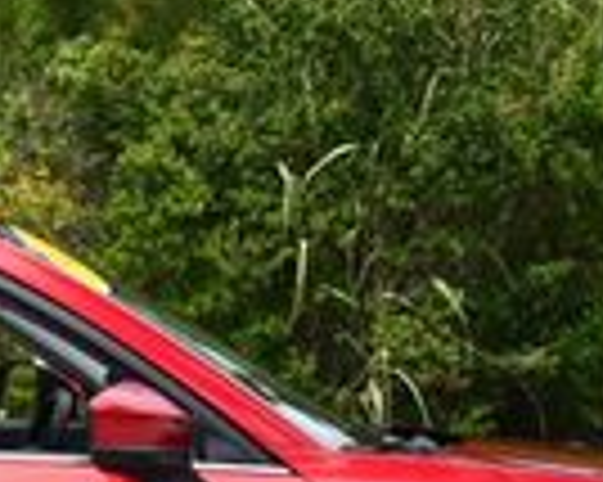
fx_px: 4173
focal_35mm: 234
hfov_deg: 8.2
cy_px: 360
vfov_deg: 6.6
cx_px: -166
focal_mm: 26
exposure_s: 1/250
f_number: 8
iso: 180
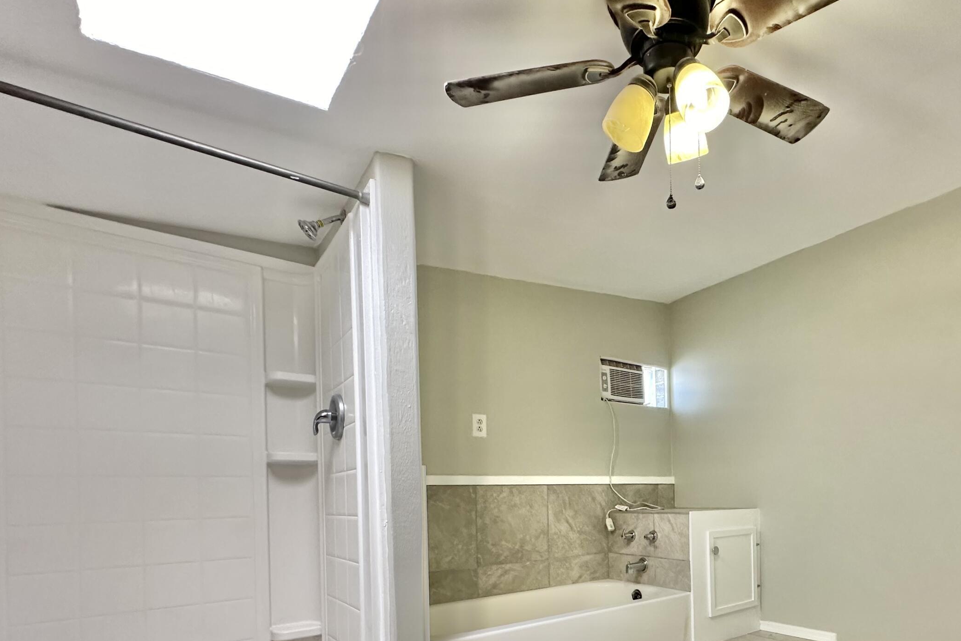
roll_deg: +0.3
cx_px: 655
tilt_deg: +0.0
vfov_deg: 56.1
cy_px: 494
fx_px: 561
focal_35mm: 21
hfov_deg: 78.1
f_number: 2.2
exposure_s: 1/120
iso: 250
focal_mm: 2.22
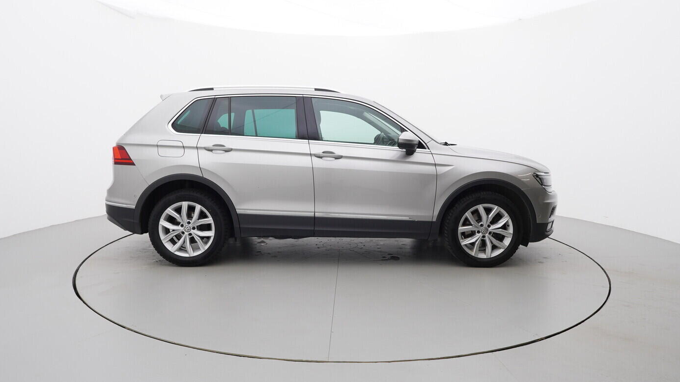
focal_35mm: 25
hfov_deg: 75.1
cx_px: 334
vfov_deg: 46.7
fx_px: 443
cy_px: 196
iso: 200
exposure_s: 1/80
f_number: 5
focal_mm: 15
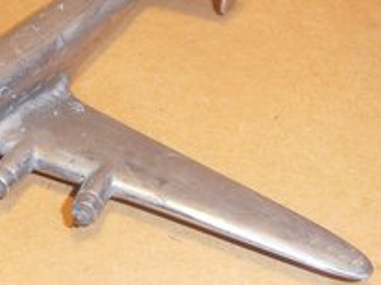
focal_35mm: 72
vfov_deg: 20.4
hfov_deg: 26.3
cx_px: 50
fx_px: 792
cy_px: 144
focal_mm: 6.61
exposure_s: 1/40
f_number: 3.9
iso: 125
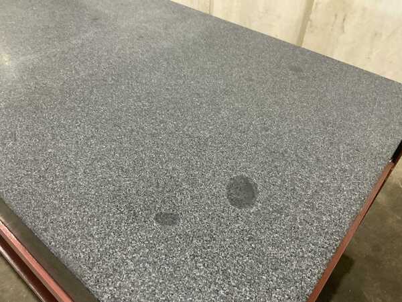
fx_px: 337
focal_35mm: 29
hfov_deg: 61.7
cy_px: 151
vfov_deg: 48.2
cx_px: 201
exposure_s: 1/60
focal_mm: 3
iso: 250
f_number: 1.8
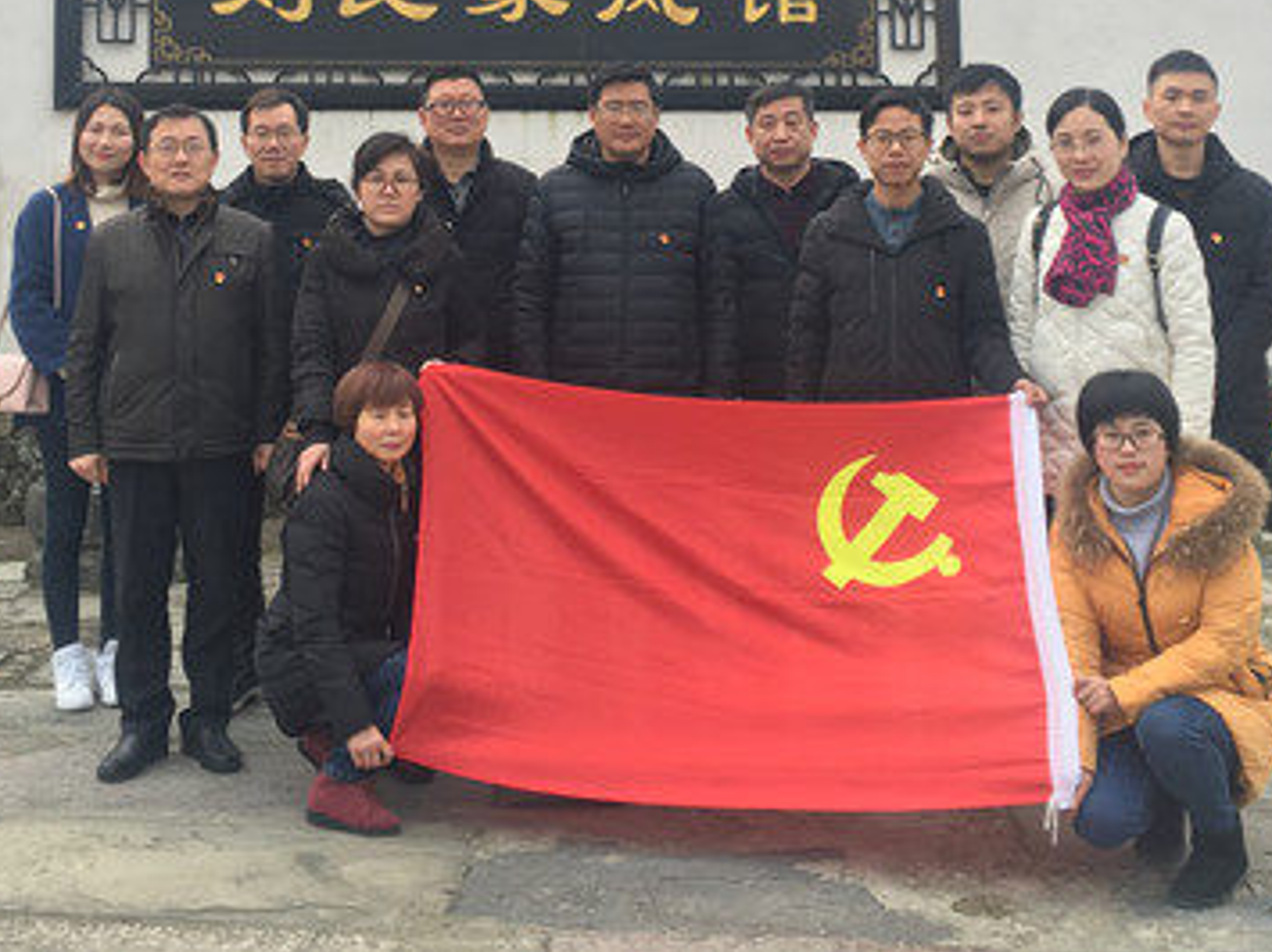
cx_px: 591
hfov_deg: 38.9
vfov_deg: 28.8
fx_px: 1800
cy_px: 150
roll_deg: -1.1
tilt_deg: +3.1
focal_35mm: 49
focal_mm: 4.15
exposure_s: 1/373
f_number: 2.2
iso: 25
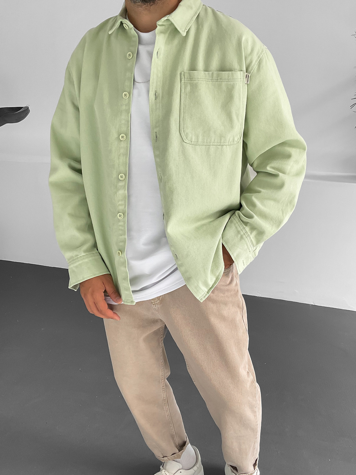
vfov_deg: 51.3
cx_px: 187
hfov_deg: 39.7
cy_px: 249
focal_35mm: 36
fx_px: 494
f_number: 1.8
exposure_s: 1/120
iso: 50
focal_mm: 3
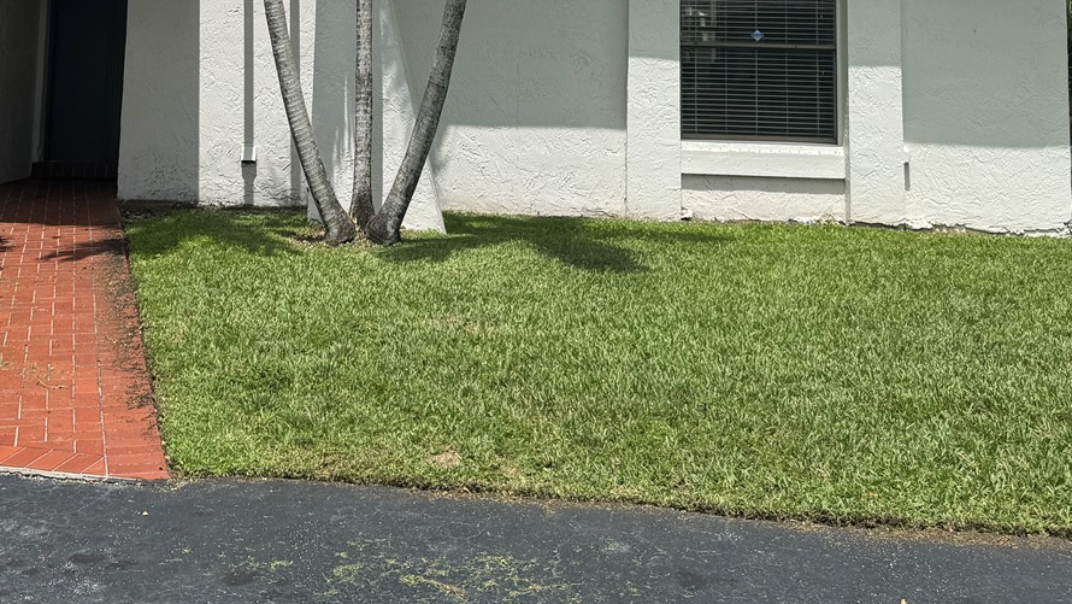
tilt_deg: +5.6
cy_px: -86
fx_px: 1336
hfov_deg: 43.5
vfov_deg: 23.6
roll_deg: -1.4
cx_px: 434
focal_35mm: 47
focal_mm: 6.76
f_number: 1.78
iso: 80
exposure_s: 1/5348
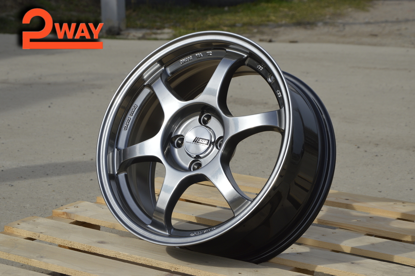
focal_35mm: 105
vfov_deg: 13.0
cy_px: 138
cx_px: 208
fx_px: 1209
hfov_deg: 19.5
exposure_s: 1/320
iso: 100
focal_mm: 70
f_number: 9
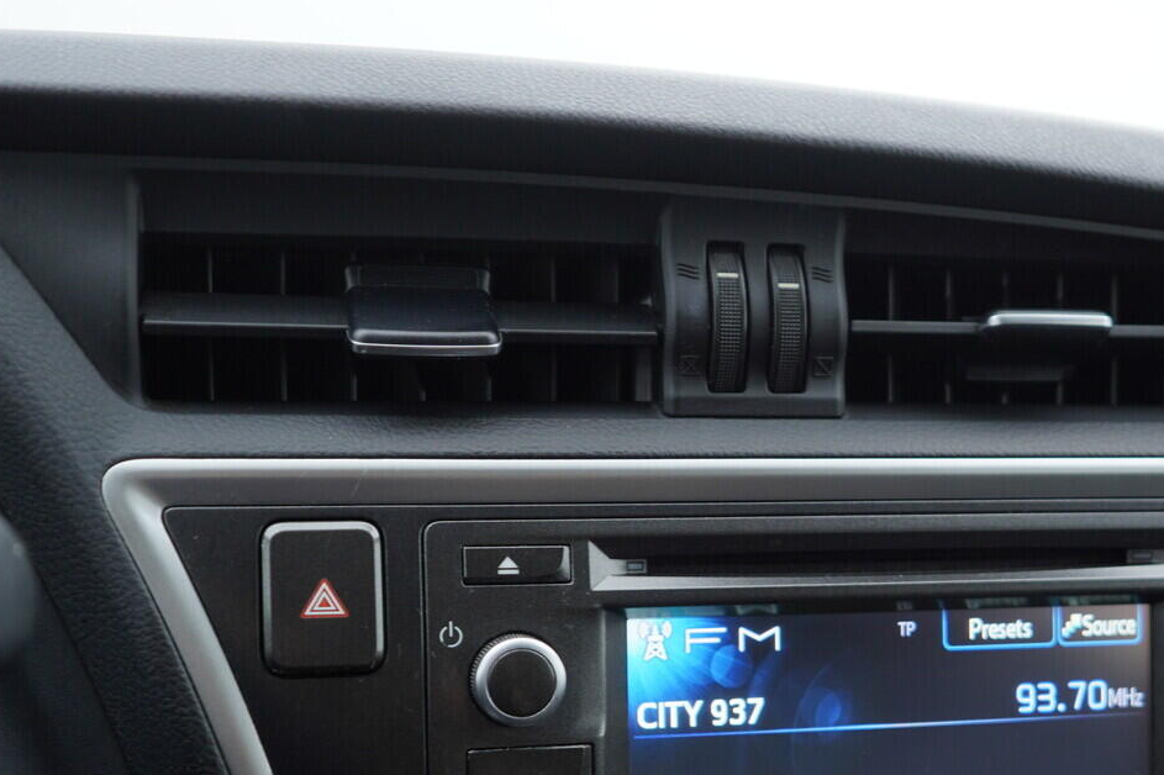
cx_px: 853
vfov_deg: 24.4
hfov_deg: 35.6
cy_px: 539
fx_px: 1778
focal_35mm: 55
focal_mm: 24
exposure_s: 1/40
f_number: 3.2
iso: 125
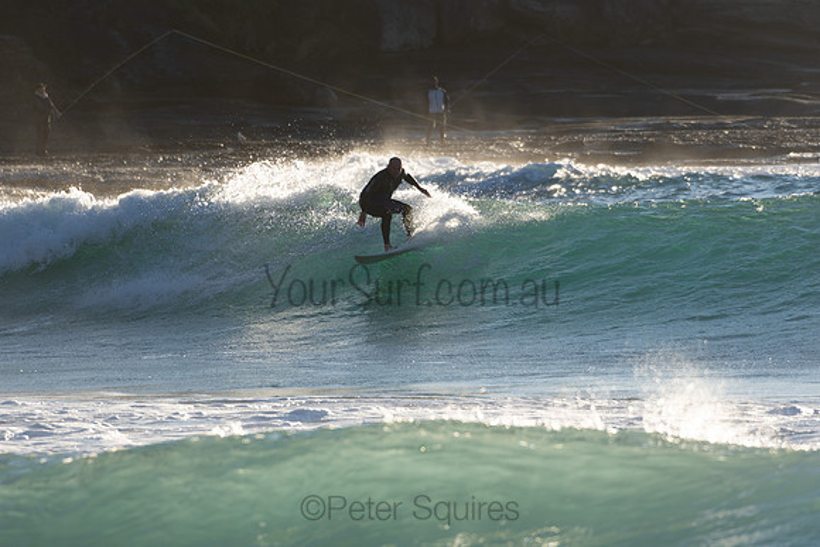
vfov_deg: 2.4
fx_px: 12986
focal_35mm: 570
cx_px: 410
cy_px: 274
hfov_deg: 3.6
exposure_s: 1/500
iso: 100
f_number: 6.3
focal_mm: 380
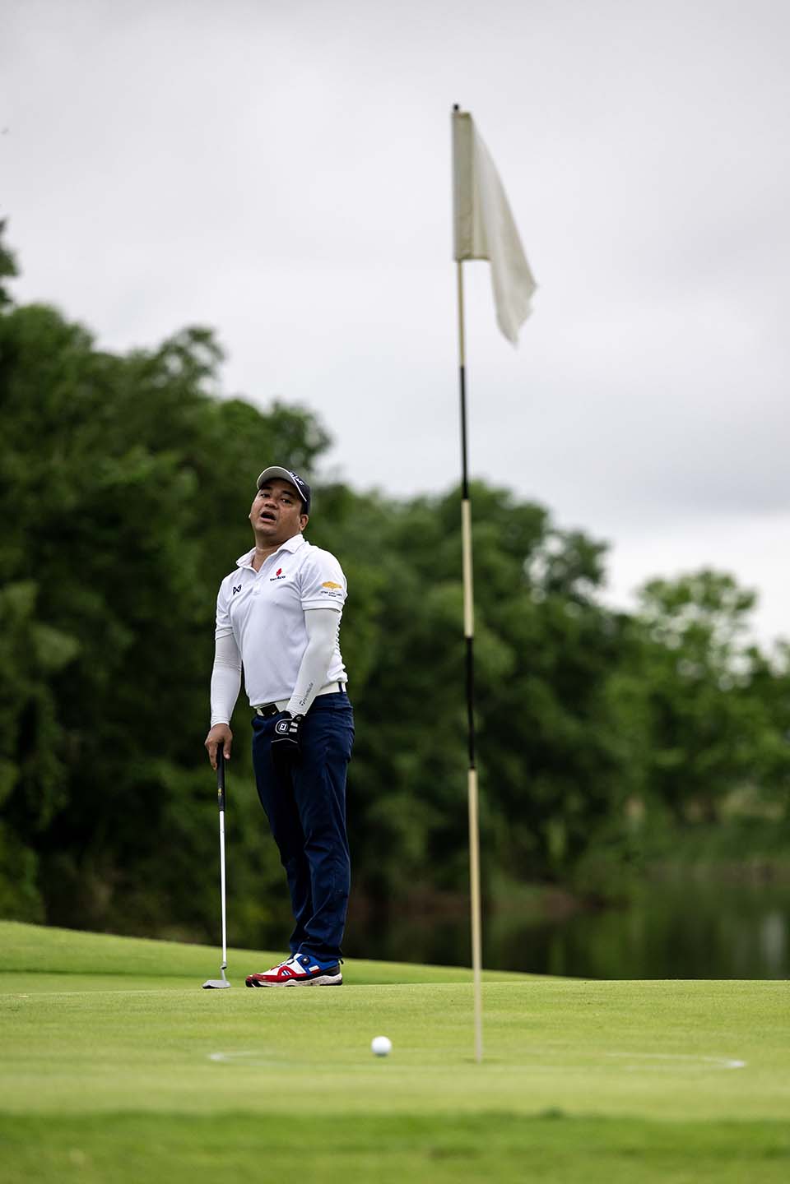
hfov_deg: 8.3
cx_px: 395
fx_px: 5431
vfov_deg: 12.5
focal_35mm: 165
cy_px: 592
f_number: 2.8
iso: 640
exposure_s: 1/2000
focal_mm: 165
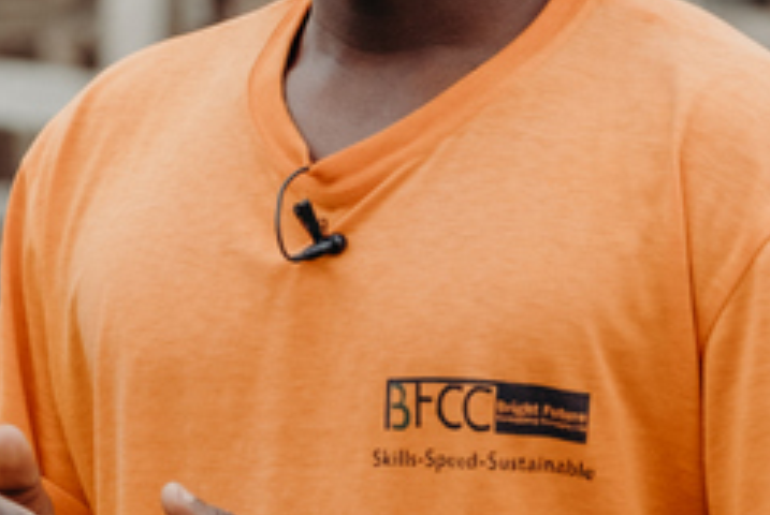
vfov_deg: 3.1
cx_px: 457
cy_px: 192
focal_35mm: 447
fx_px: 9572
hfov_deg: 4.6
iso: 250
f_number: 4
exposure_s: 1/640
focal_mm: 71.5
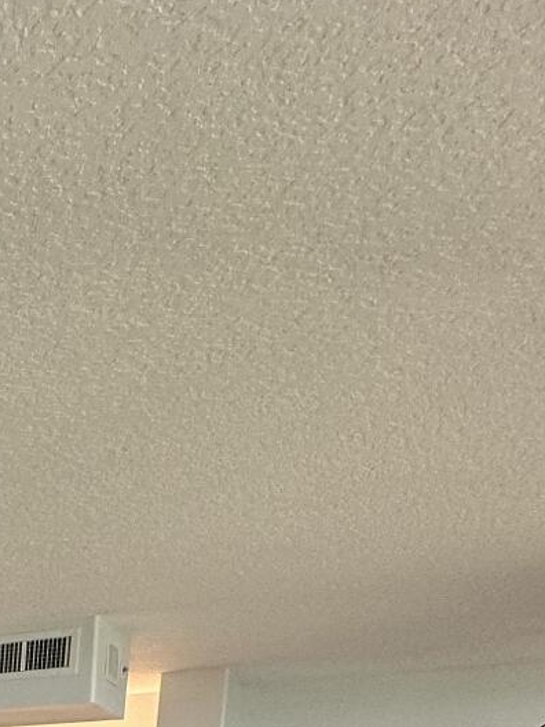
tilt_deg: -8.9
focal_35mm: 53
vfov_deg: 27.5
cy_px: 1033
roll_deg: -2.1
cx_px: -479
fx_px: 1113
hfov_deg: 19.3
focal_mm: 2.22
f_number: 2.2
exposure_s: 1/120
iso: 100
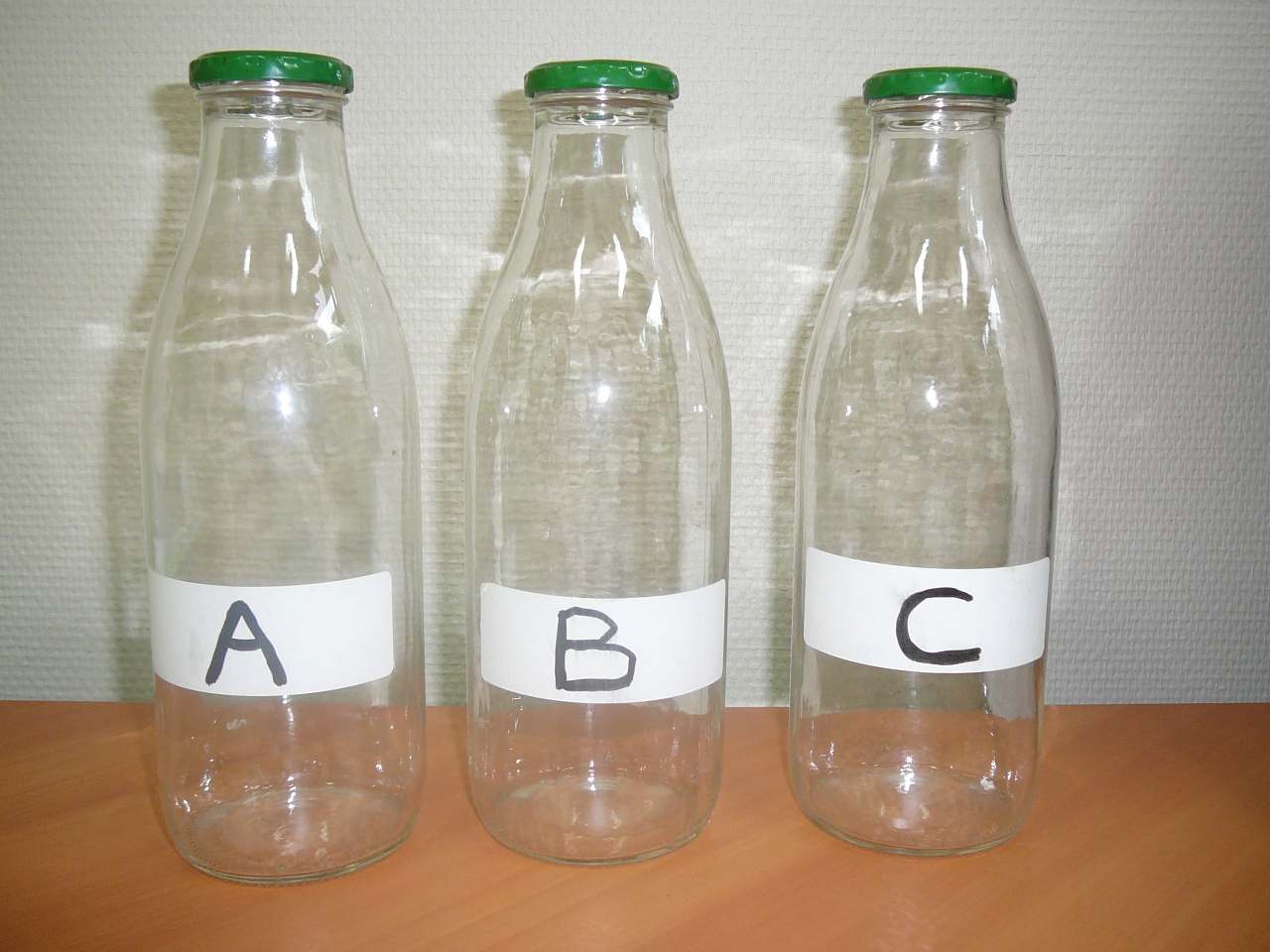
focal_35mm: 35
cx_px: 635
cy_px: 476
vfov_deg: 40.7
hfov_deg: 52.6
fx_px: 1284
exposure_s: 1/30
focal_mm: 5.2
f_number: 2.8
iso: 100
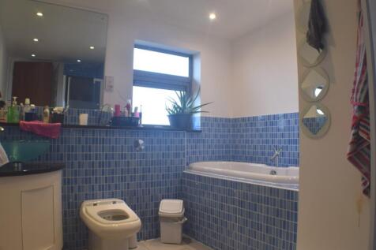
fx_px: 360
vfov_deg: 38.3
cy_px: 125
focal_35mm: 34
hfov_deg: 55.1
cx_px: 188
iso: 400
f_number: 13
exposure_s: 1/10
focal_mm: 23
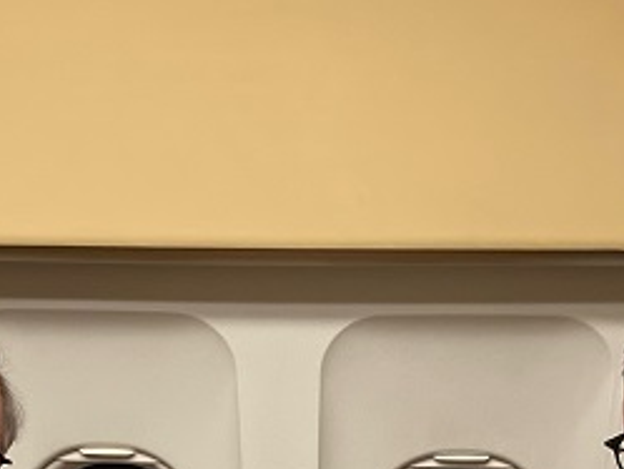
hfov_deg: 26.7
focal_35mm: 73
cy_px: 598
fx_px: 1317
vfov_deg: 18.8
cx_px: 288
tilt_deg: -5.2
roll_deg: -1.8
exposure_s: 1/29
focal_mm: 5.7
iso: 800
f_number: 1.5
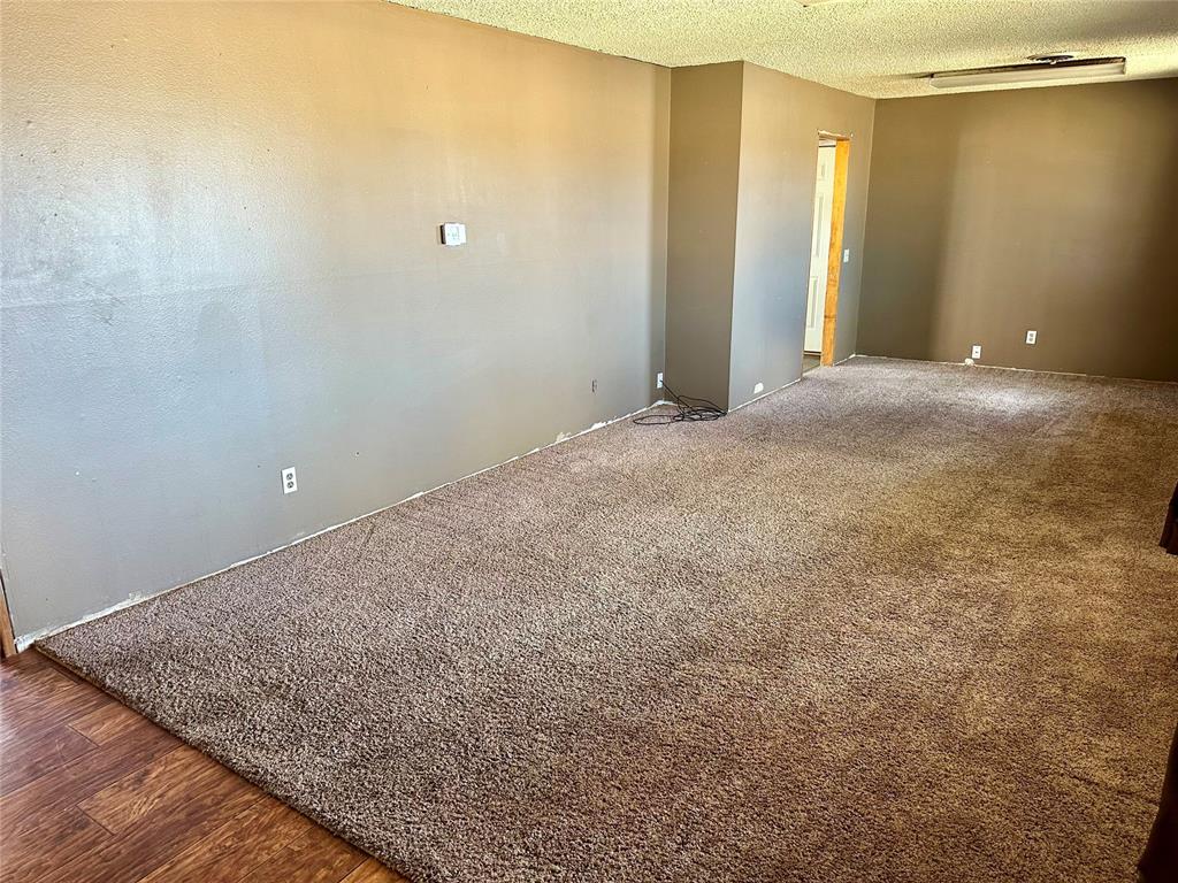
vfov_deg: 56.8
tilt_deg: -15.4
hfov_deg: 71.6
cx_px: 589
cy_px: 442
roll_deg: +0.8
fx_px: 817
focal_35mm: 24
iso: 250
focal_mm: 6.86
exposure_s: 1/60
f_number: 1.78
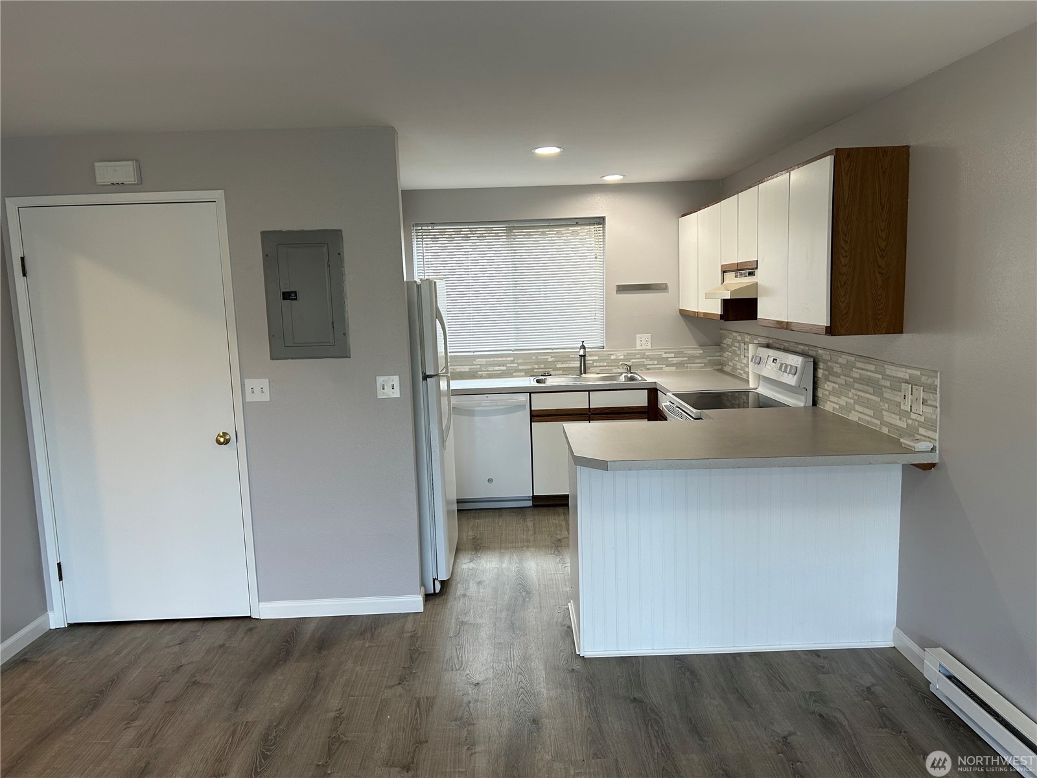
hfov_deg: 67.3
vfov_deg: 53.1
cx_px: 518
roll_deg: +2.4
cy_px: 389
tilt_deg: -7.9
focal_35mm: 26
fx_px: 779
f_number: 1.5
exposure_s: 1/120
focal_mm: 5.7
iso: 80
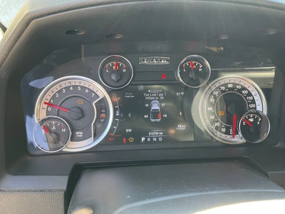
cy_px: 107
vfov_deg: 48.2
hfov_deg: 61.7
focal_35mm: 29
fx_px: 239
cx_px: 142
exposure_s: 1/86
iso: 64
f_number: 1.8
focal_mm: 3
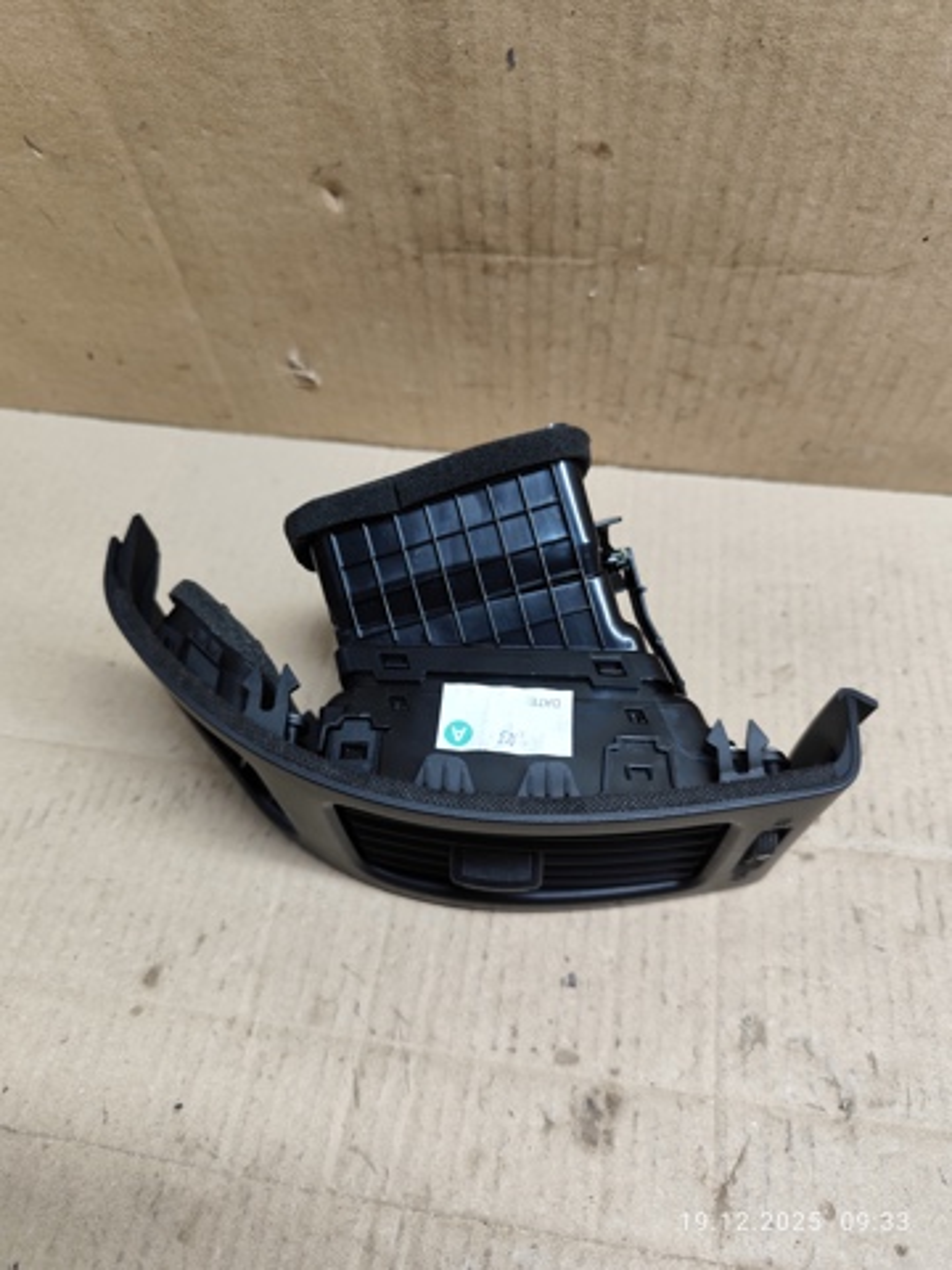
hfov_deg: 58.9
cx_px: 476
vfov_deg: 73.9
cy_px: 635
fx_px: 843
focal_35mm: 23
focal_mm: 6.19
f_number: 1.65
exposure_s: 1/100
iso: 320
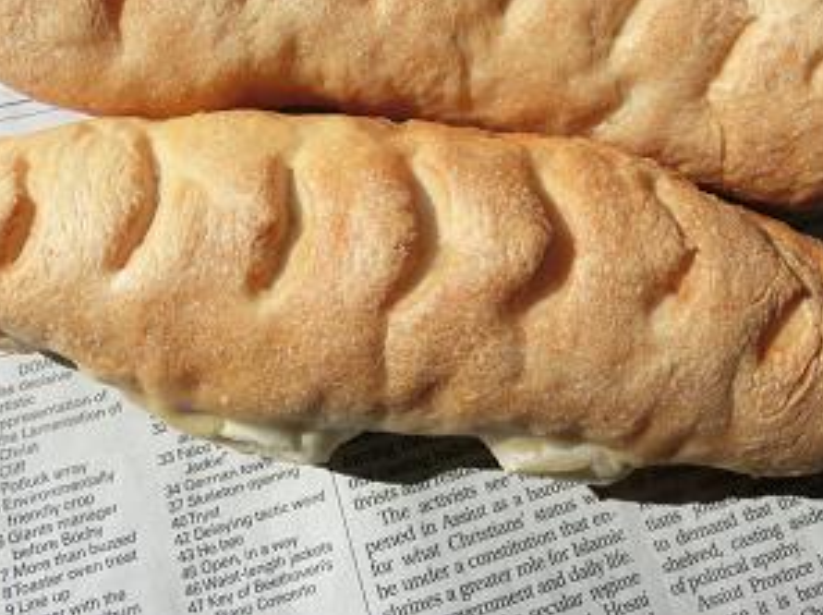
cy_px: 150
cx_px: 373
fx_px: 902
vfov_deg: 36.7
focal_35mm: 38
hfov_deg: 49.0
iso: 80
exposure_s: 1/250
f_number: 8
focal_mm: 4.4
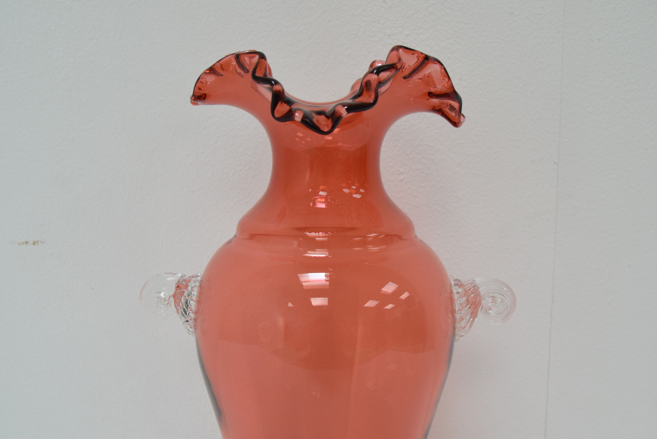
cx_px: 328
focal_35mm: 42
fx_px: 767
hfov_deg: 46.4
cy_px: 220
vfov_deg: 31.9
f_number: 7.1
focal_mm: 28
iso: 1600
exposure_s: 1/200
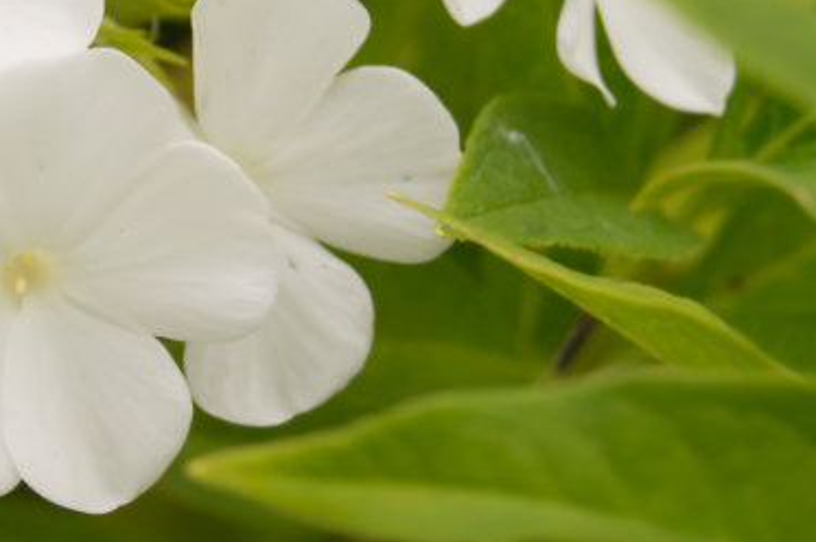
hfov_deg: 7.7
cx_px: -55
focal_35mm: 266
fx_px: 6015
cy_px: 26
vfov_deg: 5.2
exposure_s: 1/500
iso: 500
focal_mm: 55
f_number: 10
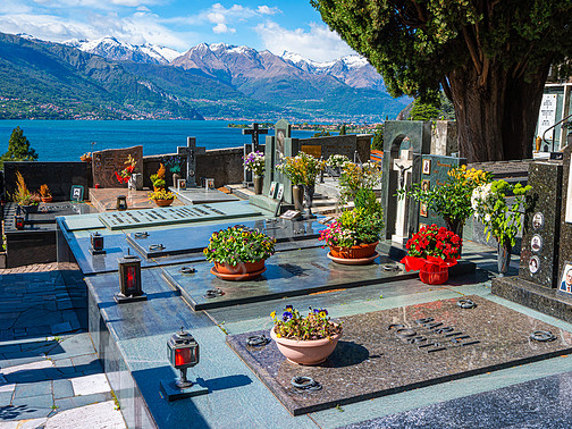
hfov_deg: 47.9
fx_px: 644
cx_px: 295
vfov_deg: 36.8
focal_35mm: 39
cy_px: 217
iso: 250
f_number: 13
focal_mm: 35
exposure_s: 1/200
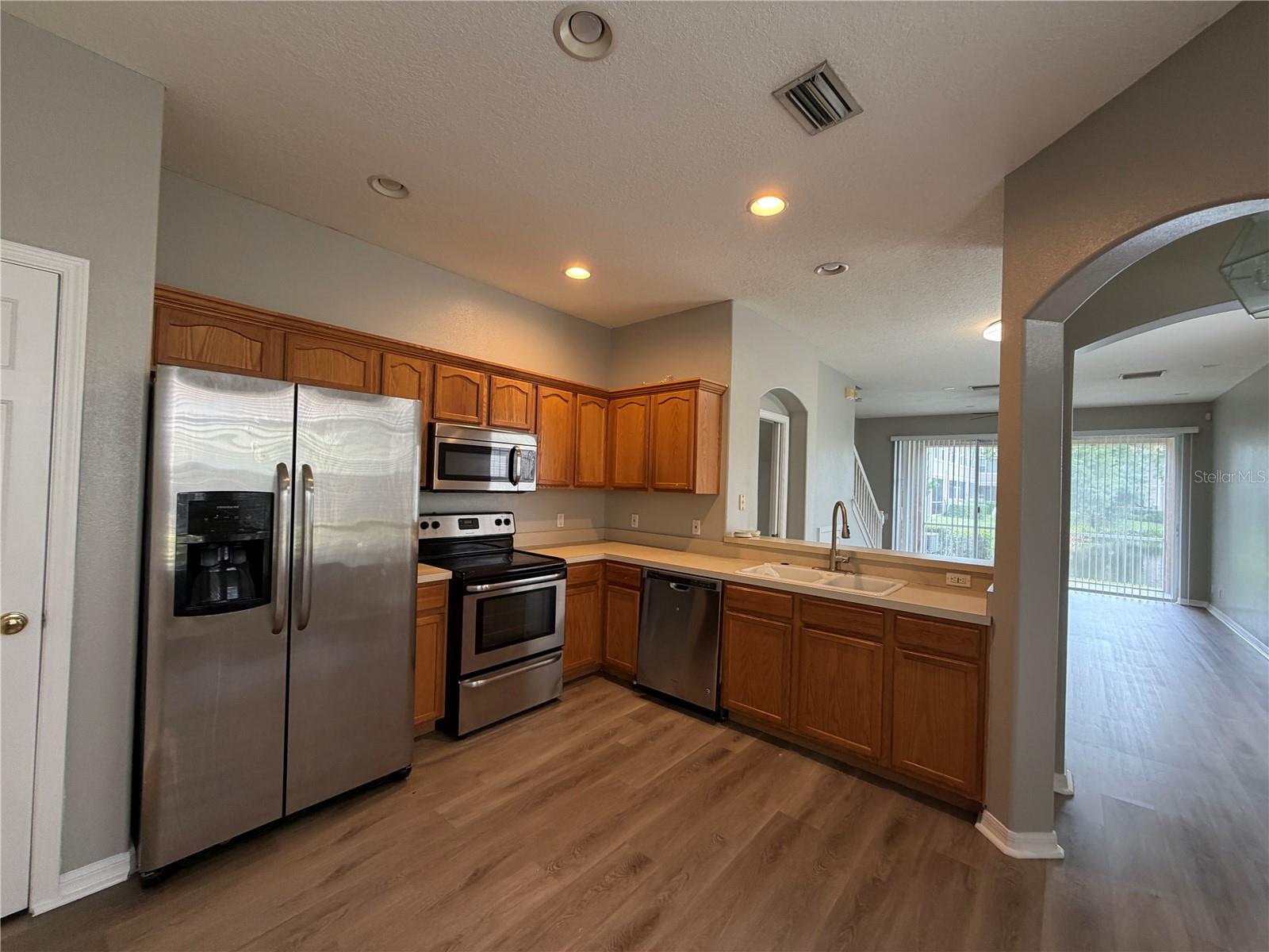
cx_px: 634
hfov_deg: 102.1
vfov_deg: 85.7
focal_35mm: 14
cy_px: 476
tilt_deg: +0.0
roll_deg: -2.6
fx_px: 513
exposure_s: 1/60
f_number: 2.2
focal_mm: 2.22
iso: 200
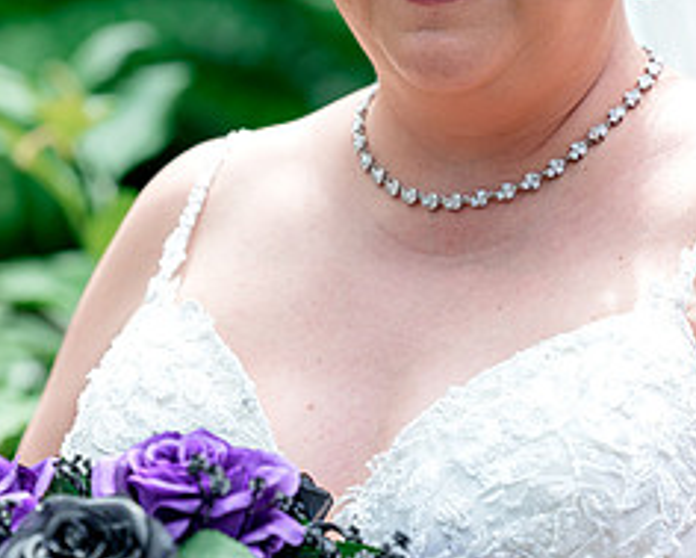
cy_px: 44
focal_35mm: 268
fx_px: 5523
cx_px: 369
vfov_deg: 5.8
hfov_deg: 7.2
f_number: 3.5
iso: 640
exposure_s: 1/640
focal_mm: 150
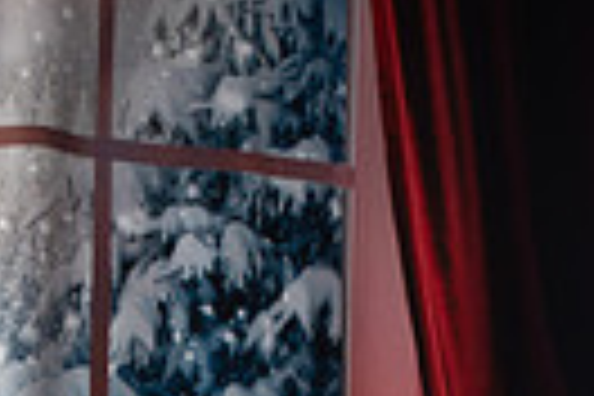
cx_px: 36
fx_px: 2244
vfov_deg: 9.4
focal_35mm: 136
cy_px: 790
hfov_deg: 14.9
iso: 100
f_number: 3.5
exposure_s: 1/160
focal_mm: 31
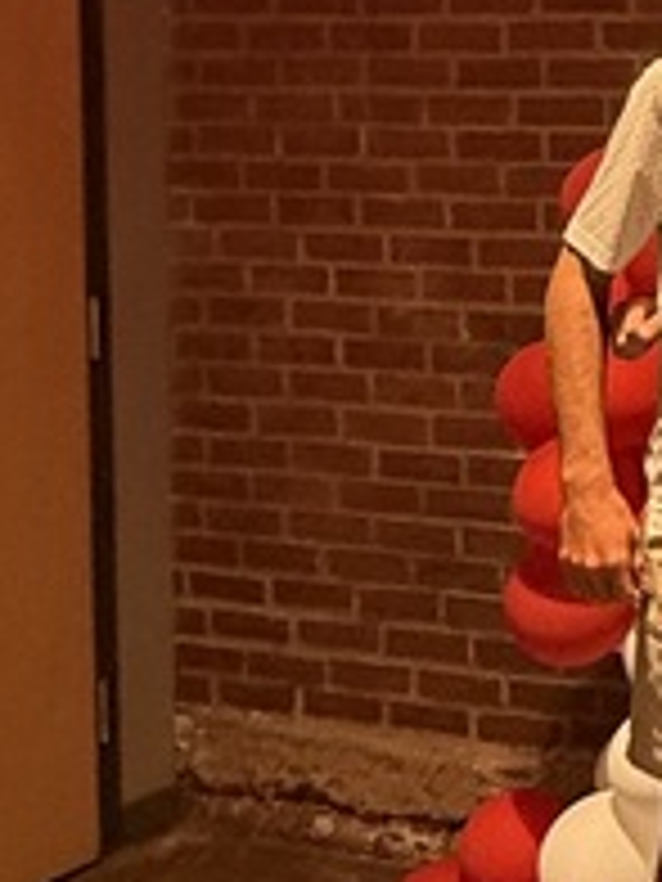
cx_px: 1243
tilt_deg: -3.0
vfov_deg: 26.1
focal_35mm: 73
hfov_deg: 16.4
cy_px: 153
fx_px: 1861
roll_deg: -0.7
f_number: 2.2
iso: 400
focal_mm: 2.22
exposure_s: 1/60
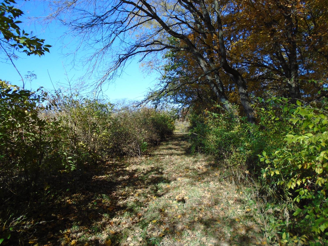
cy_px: 123
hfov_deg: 67.3
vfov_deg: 53.1
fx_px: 246
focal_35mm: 26
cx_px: 164
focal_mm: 4.6
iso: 100
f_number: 3.2
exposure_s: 1/500
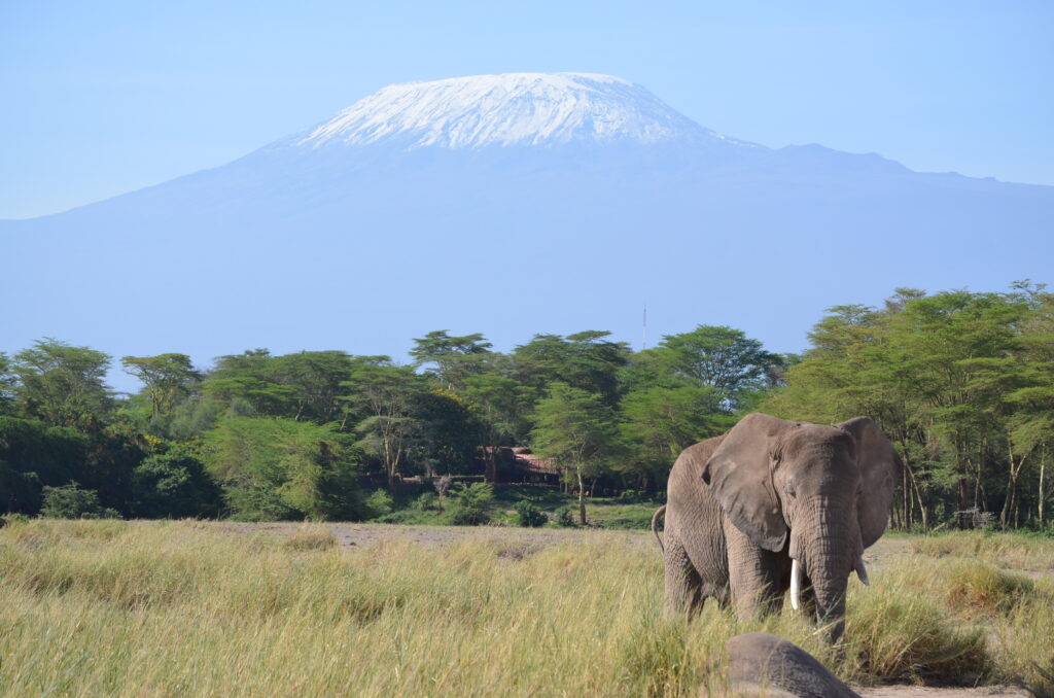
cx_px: 527
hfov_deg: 16.1
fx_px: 3725
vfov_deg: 10.7
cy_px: 349
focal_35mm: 128
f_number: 6.7
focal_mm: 85
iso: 200
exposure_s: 1/750
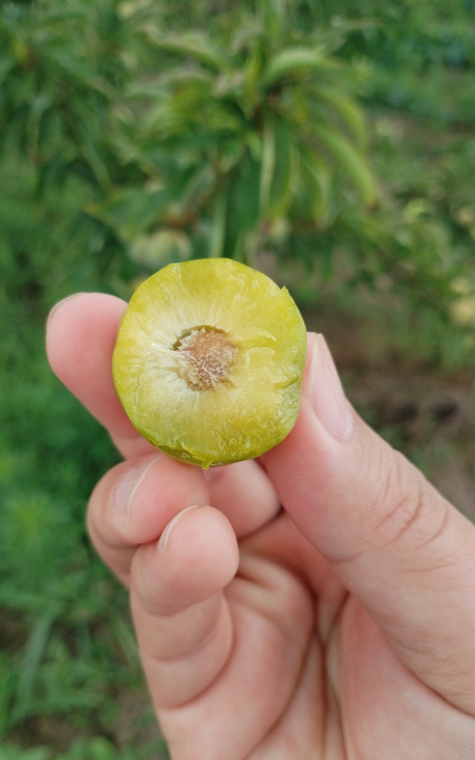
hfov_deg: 44.4
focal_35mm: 28
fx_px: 580
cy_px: 380
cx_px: 201
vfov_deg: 66.5
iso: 100
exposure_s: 1/230
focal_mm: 4.25
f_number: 1.8
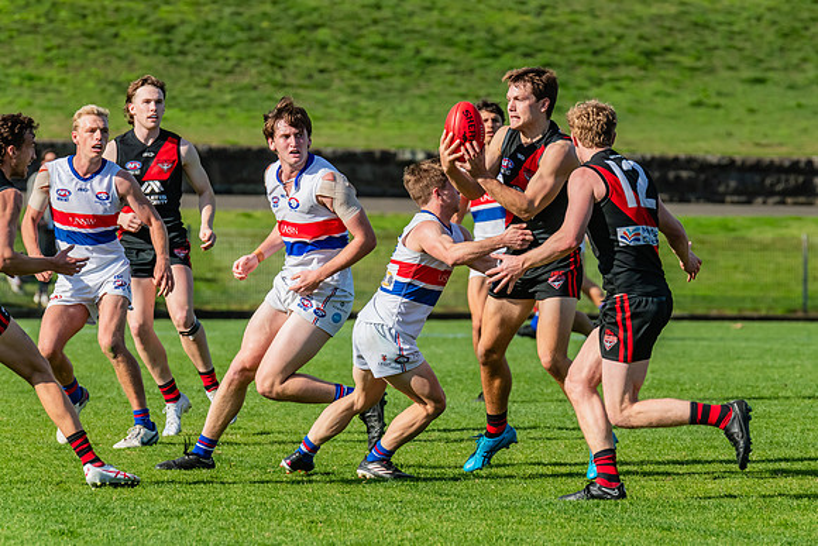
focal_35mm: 457
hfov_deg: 4.5
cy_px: 244
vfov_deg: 3.0
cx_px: 498
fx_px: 10382
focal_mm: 360
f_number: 10
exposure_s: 1/1600
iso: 800
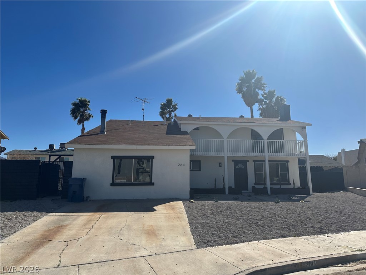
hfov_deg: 71.6
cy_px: 138
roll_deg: -1.2
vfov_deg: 56.8
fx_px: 254
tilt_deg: +10.4
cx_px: 183
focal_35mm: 24
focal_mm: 6.86
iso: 80
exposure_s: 1/9709
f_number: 1.78
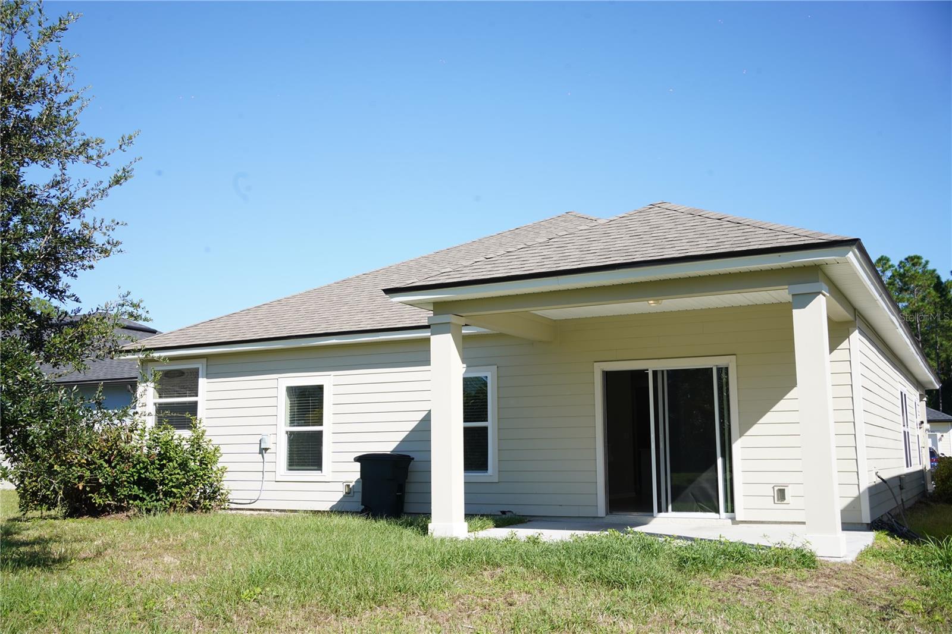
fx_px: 925
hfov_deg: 54.4
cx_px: 476
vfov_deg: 37.8
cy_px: 317
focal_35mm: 35
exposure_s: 1/60
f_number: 13
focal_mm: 35
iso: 100
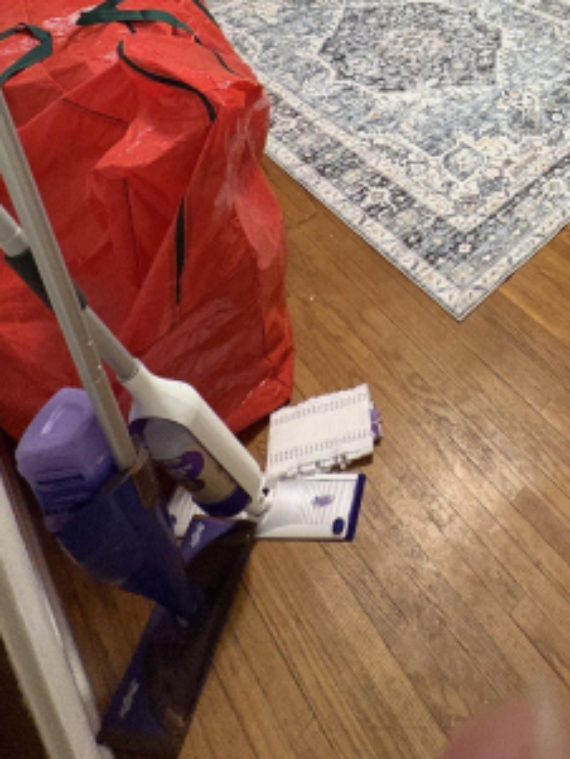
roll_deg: -0.1
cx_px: 515
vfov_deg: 44.7
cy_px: -72
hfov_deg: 41.8
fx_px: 680
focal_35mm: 31
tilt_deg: -17.7
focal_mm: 2.22
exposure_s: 1/60
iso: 500
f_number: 2.2
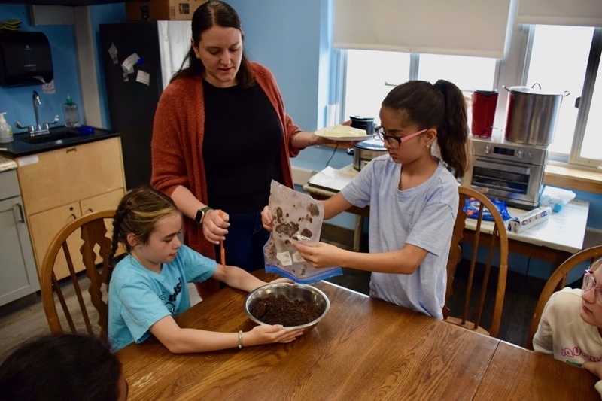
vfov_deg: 47.9
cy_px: 200
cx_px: 301
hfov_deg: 67.4
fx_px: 451
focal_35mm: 27
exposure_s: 1/500
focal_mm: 18
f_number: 3.5
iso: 2200
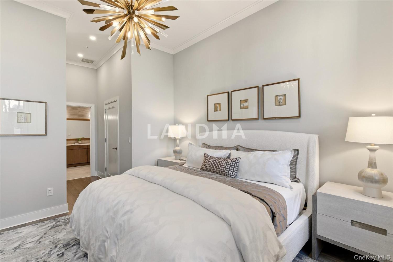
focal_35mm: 16
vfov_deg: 73.7
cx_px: 196
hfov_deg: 96.7
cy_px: 131
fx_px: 175
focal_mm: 16
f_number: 9
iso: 250
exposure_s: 1/50
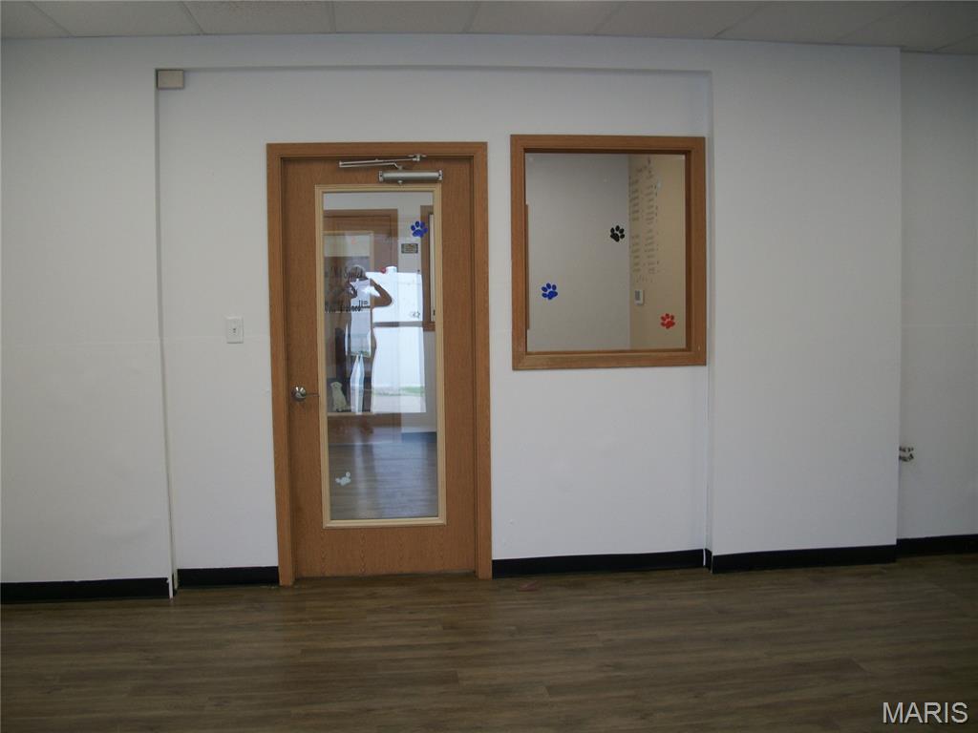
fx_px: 989
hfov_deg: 52.6
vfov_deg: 40.7
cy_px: 366
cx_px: 489
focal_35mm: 35
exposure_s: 1/50
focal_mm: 6.3
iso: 80
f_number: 3.1
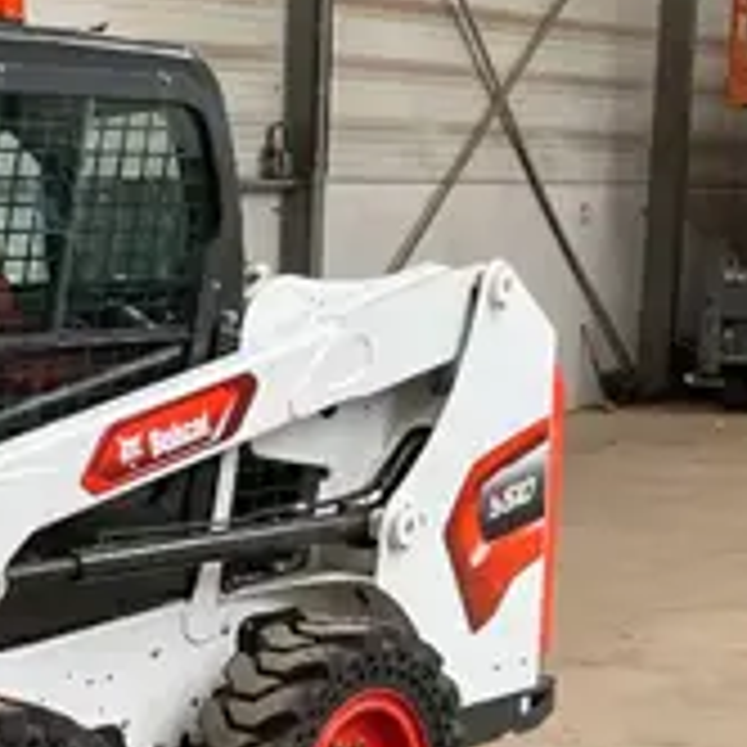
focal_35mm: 74
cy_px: 652
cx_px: -266
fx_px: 1807
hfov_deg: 20.9
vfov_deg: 22.9
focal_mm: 3
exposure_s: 1/63
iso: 64
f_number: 1.8
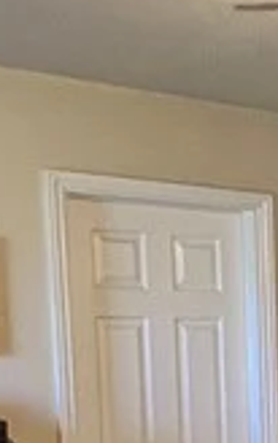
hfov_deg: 12.3
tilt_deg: -6.1
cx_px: 653
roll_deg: +0.4
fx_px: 1039
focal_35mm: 86
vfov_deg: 23.0
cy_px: 457
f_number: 1.8
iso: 320
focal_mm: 1.57
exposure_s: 1/60
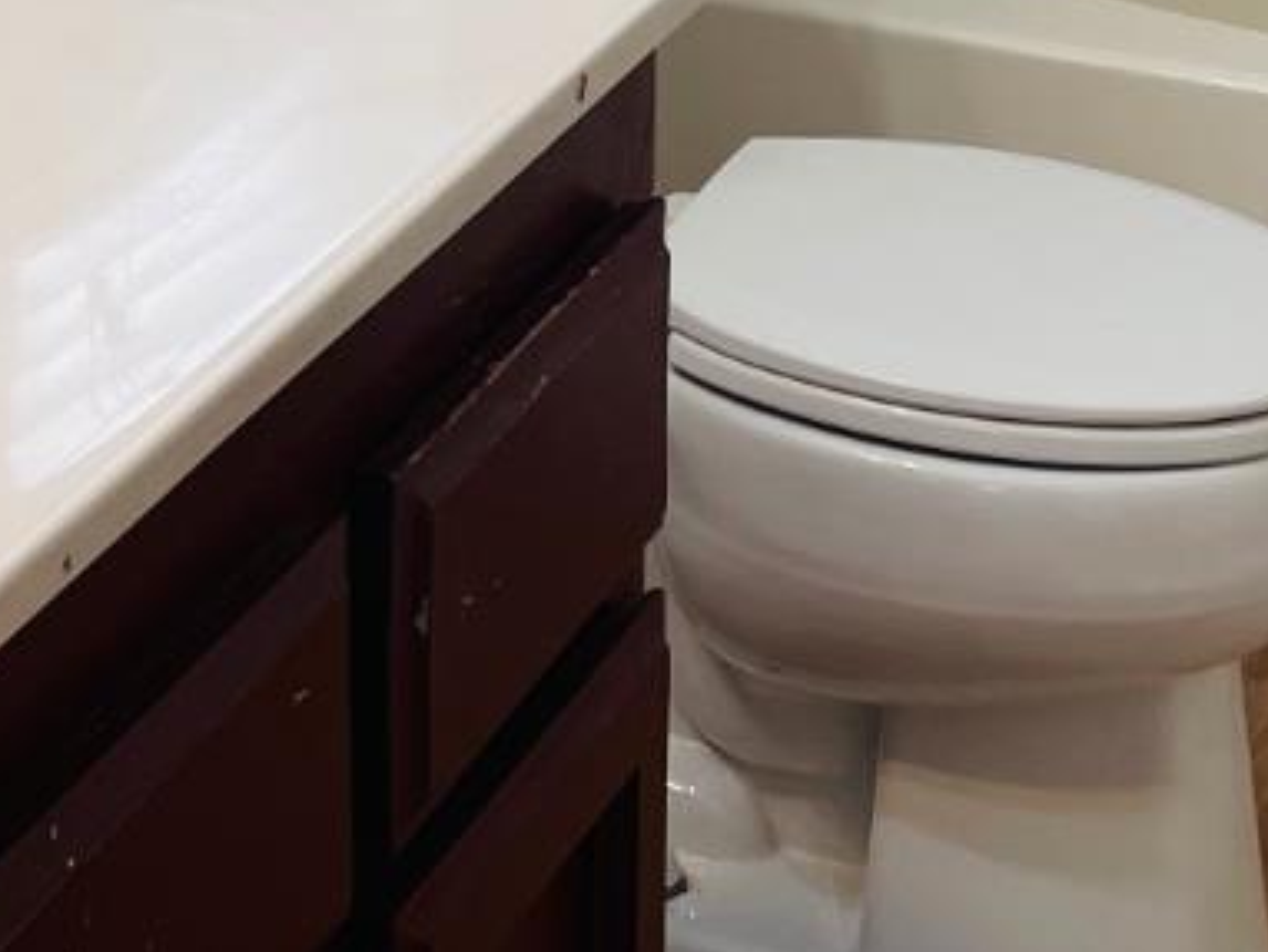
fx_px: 3739
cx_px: 322
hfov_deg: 19.1
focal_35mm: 102
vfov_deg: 13.1
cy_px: -771
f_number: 1.6
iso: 64
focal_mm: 4.2
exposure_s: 1/120
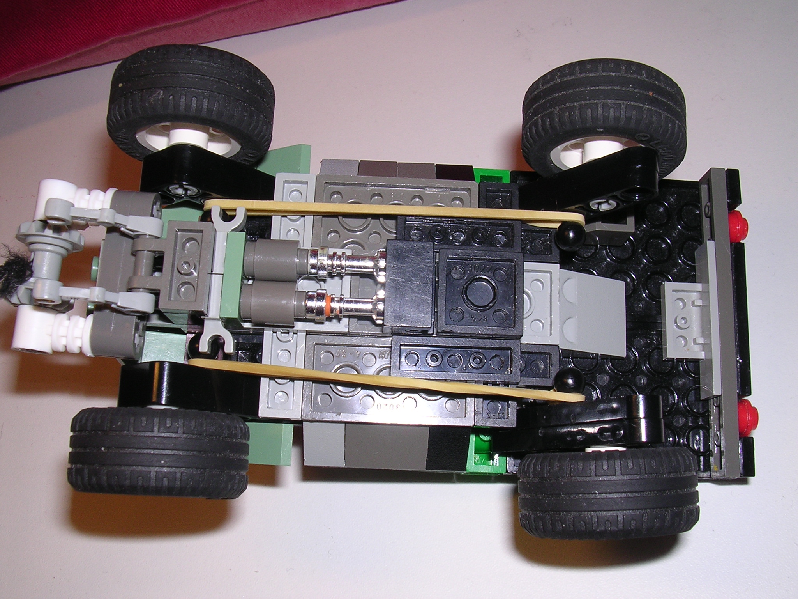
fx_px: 876
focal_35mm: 38
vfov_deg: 37.7
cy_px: 300
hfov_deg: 49.0
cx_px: 399
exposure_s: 1/60.1
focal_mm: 5.8
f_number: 5.6
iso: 100
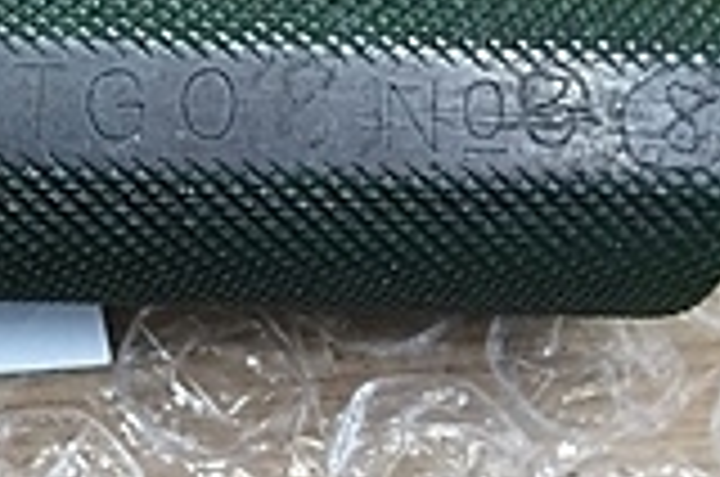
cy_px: 63
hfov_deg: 14.9
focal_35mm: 121
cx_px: -549
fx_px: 2415
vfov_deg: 11.2
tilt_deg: -61.6
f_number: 2.2
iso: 50
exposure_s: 1/30
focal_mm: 4.15
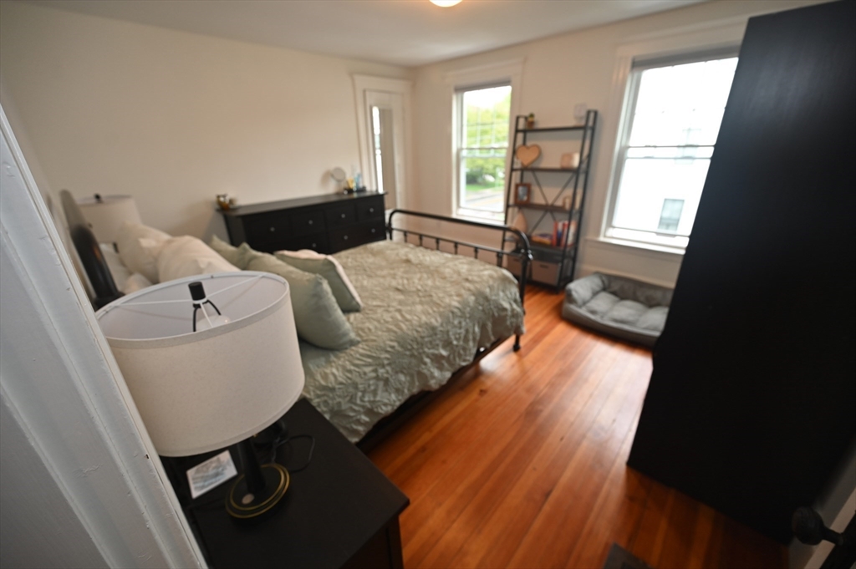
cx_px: 428
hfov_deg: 104.3
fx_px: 333
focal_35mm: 14
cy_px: 284
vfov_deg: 81.1
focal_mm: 14
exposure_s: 1/60
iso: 360
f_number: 4
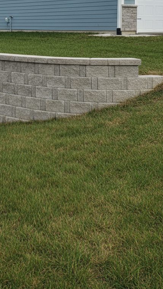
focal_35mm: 41
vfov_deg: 47.2
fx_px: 315
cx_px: 31
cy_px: 65
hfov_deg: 28.4
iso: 217
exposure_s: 1/954
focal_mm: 6.8
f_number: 1.78
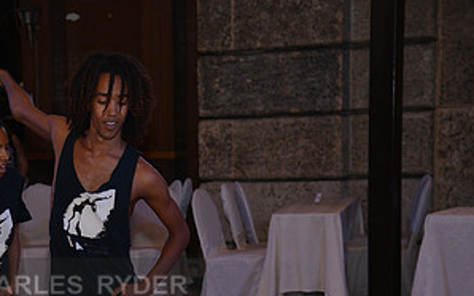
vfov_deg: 10.1
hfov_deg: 16.0
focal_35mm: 129
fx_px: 1666
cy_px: 300
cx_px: 33
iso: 800
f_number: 5
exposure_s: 1/250
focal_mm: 65
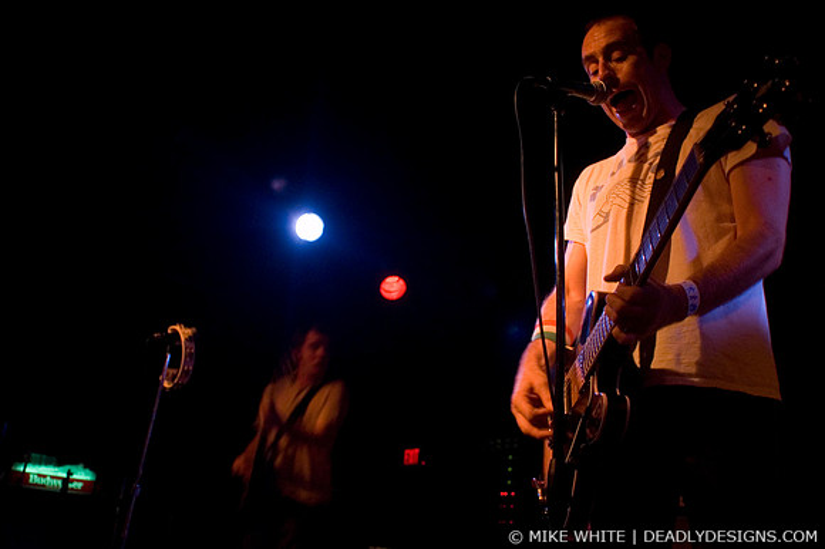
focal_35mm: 30
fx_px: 687
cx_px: 412
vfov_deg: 43.6
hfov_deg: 62.0
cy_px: 274
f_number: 2.8
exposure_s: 1/40
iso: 800
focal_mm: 20
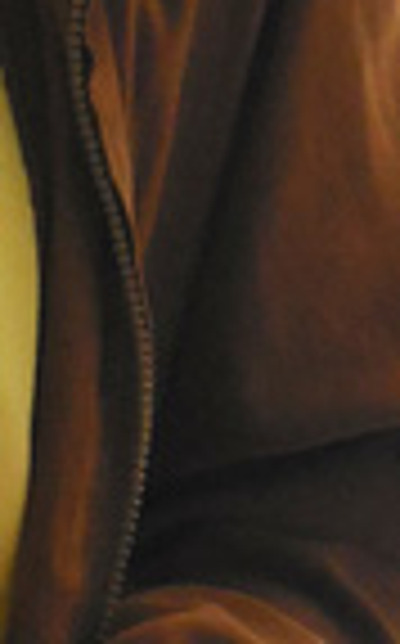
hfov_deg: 3.4
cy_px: -293
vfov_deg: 5.5
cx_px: -440
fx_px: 6648
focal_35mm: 380
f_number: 4.4
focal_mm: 12.6
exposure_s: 1/800
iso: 400
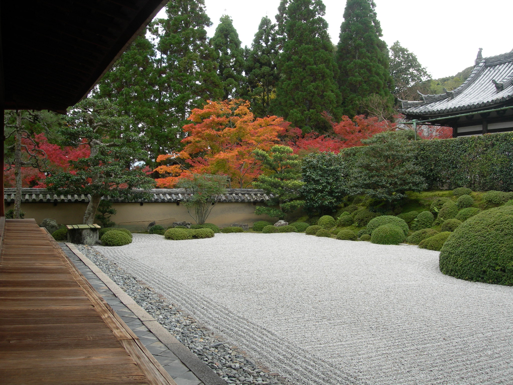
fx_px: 563
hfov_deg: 49.0
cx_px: 256
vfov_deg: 37.7
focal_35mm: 38
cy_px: 192
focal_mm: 7.8
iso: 50
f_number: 4.8
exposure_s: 1/81.6
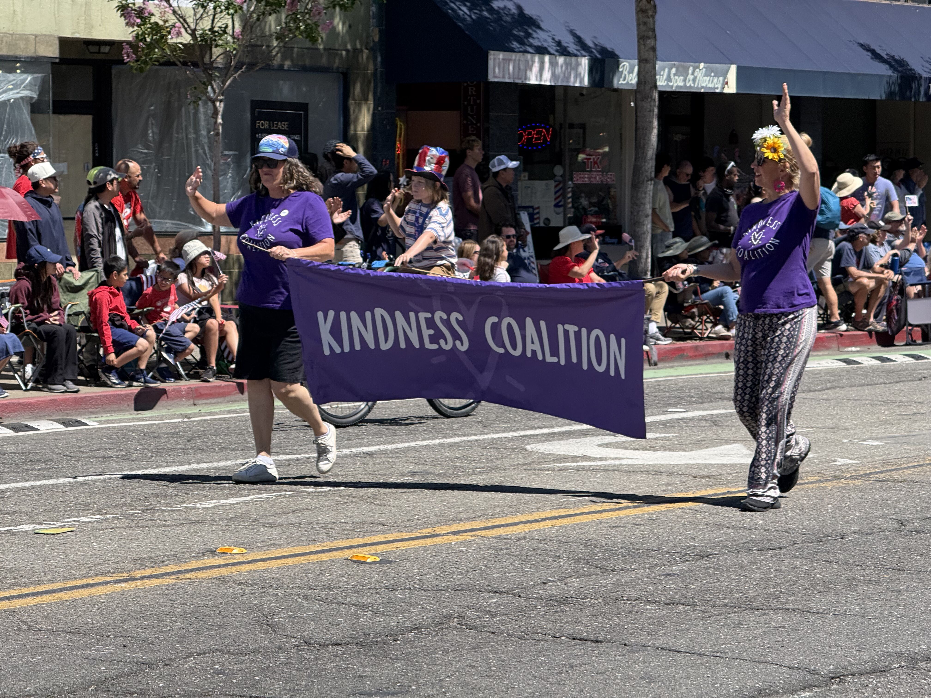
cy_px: 349
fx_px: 3227
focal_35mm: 120
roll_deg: -0.4
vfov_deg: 12.3
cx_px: 466
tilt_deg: -2.3
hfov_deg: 16.4
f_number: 2.8
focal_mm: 15.66
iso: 64
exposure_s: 1/938
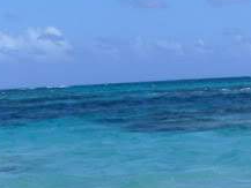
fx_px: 1233
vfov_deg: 8.6
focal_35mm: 170
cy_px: 266
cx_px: 583
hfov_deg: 10.2
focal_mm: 6.3
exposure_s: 1/200
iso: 64
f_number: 7.8
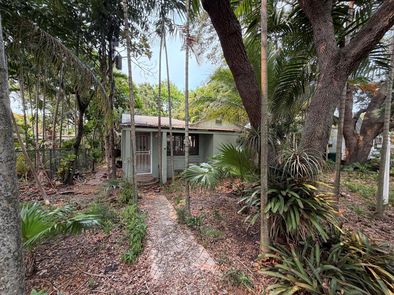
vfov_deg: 85.7
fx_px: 159
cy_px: 148
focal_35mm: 14
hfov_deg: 102.1
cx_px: 197
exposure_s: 1/121
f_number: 2.2
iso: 80
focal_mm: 2.22
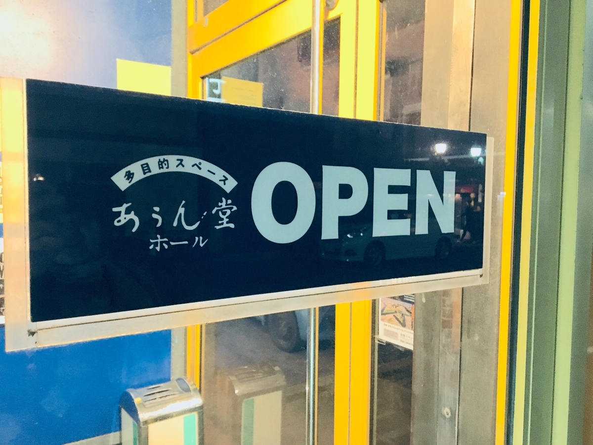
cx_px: 296
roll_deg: -1.0
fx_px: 497
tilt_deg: -4.2
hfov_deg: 61.7
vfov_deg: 48.2
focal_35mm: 29
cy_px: 222
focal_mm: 4.15
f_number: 2.2
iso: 200
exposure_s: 1/15
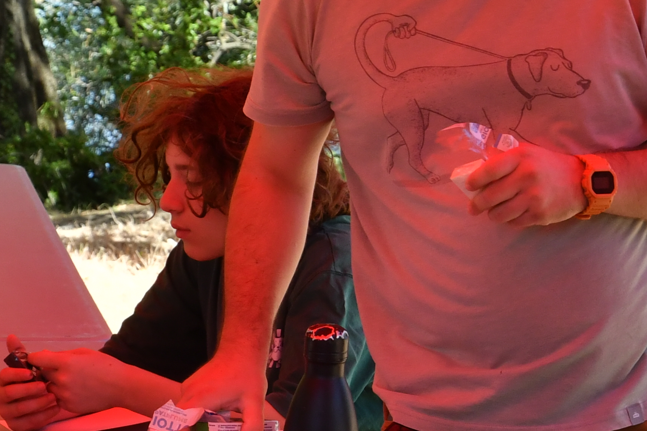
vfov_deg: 6.7
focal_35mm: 205
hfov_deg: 10.0
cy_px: 326
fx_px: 3684
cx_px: 246
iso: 400
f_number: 7.1
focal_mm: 42
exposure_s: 1/400
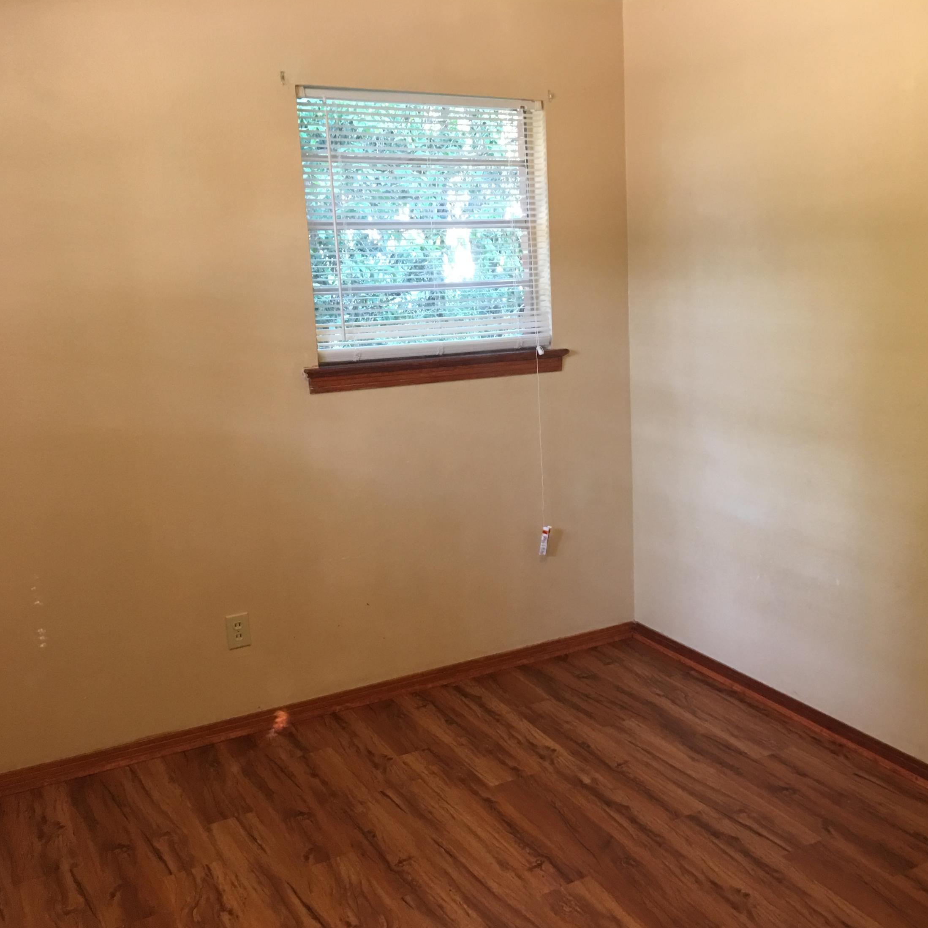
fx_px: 1062
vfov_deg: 47.2
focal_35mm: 35
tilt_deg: -9.9
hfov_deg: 46.5
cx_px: 613
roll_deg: +1.9
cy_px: 470
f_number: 2.2
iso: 80
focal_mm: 4.15
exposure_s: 1/10
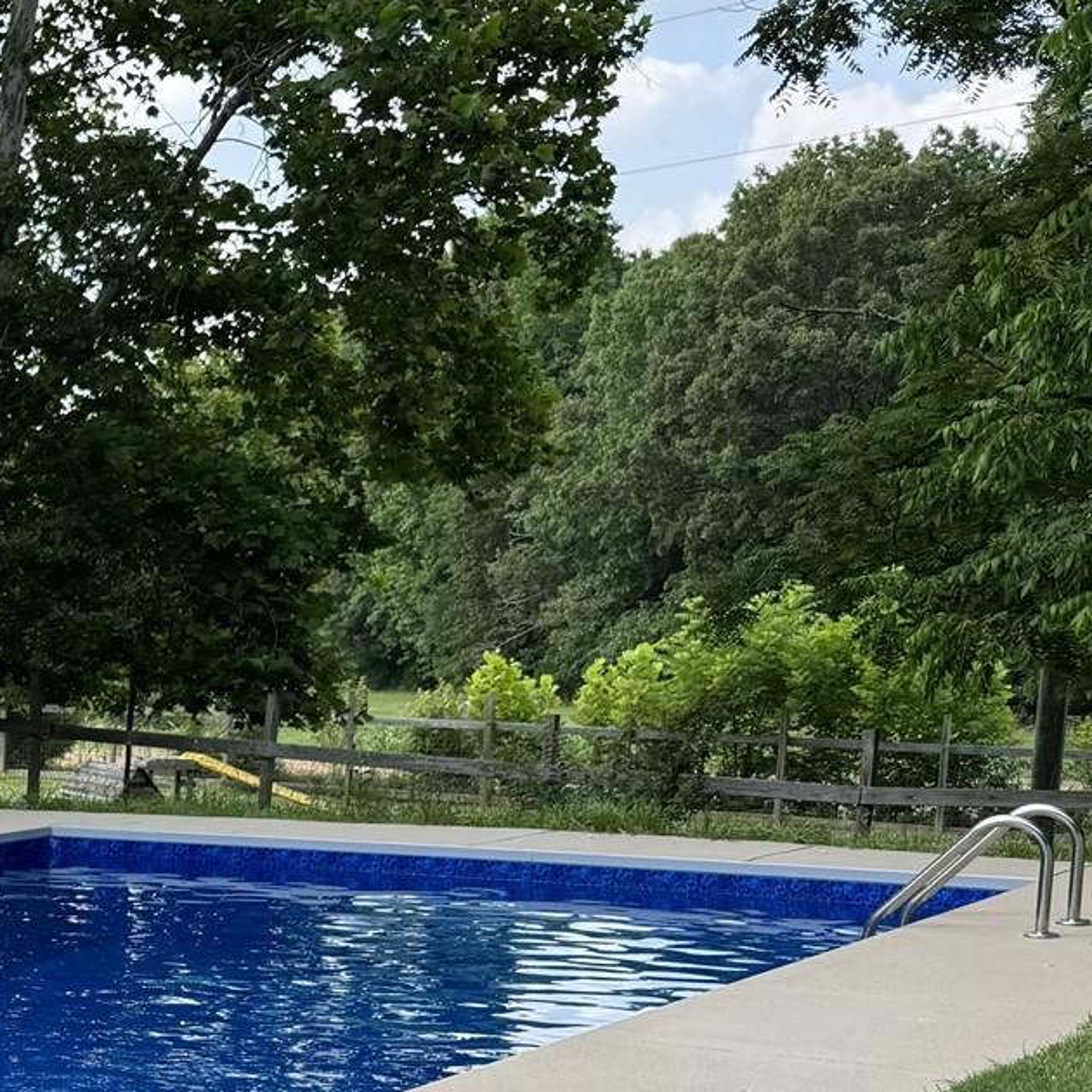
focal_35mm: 69
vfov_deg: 24.0
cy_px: 1064
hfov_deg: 21.6
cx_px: -461
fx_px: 2463
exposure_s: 1/1261
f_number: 1.78
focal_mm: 6.76
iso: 80
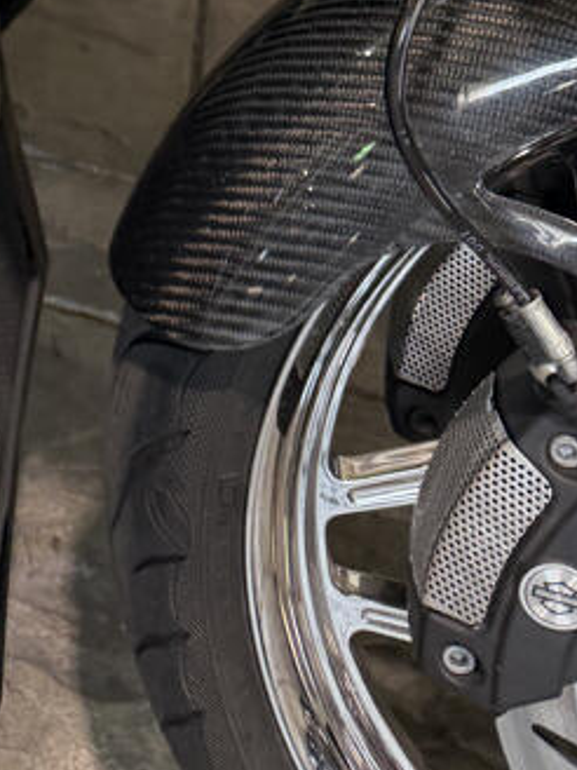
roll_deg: -8.9
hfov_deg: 17.7
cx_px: -281
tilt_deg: -24.5
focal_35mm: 75
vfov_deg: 21.6
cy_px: -394
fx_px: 1667
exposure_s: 1/120
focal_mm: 6.76
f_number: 1.78
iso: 160
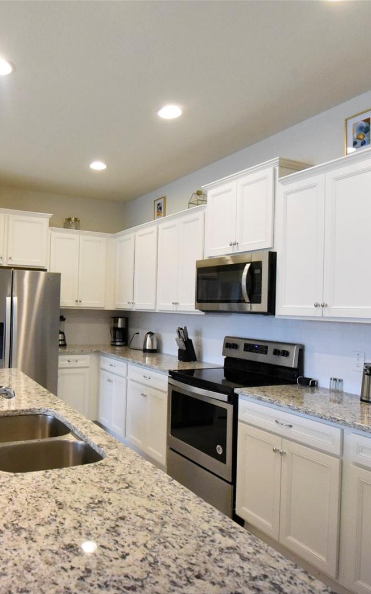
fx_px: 404
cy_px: 303
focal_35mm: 25
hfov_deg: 47.7
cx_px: 99
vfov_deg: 72.5
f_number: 8
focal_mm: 16
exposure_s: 1/640
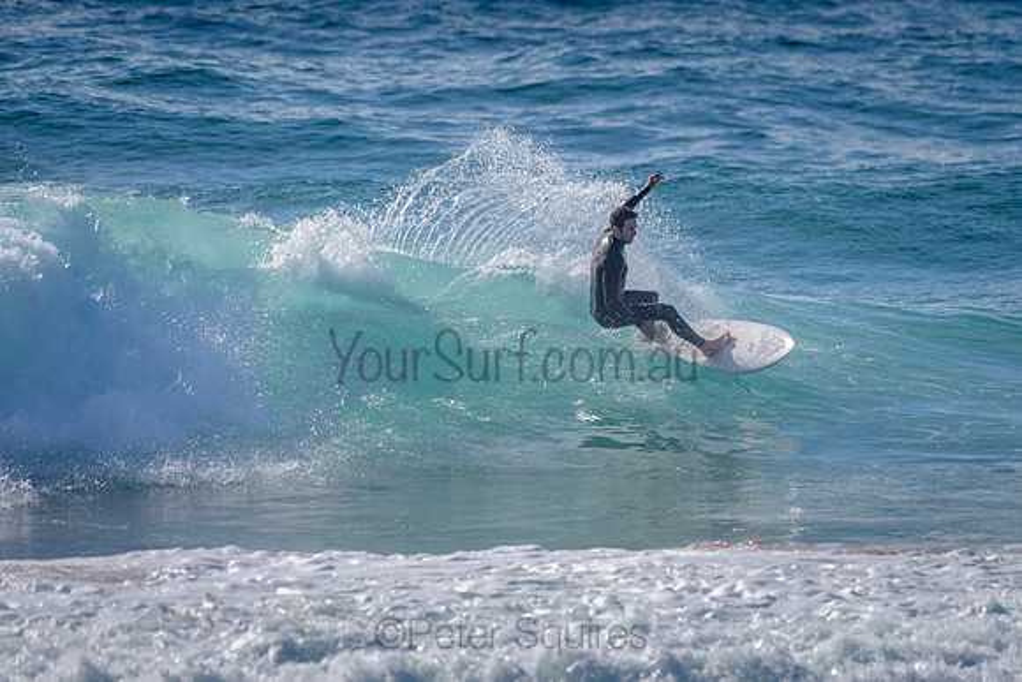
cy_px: 264
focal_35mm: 613
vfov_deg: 2.2
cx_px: 627
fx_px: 17410
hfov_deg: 3.4
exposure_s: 1/2000
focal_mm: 500
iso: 110
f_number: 5.6
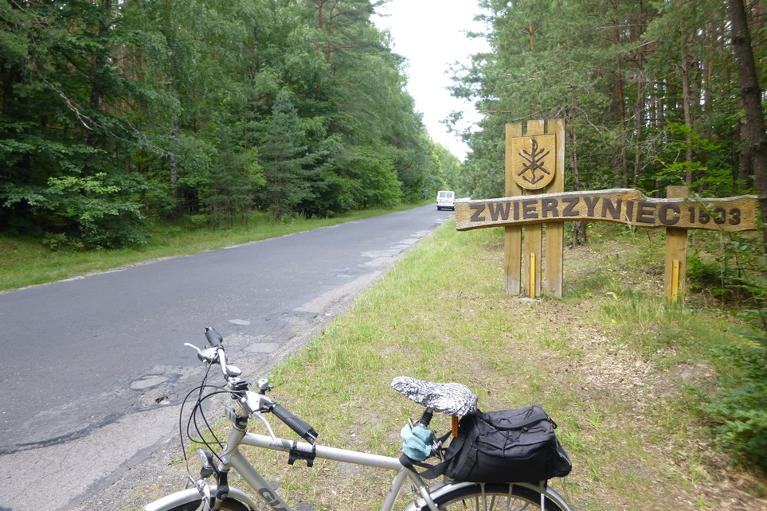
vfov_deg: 47.9
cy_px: 247
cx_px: 372
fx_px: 575
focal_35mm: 27
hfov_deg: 67.4
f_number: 3.9
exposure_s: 1/60
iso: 100
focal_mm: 4.5
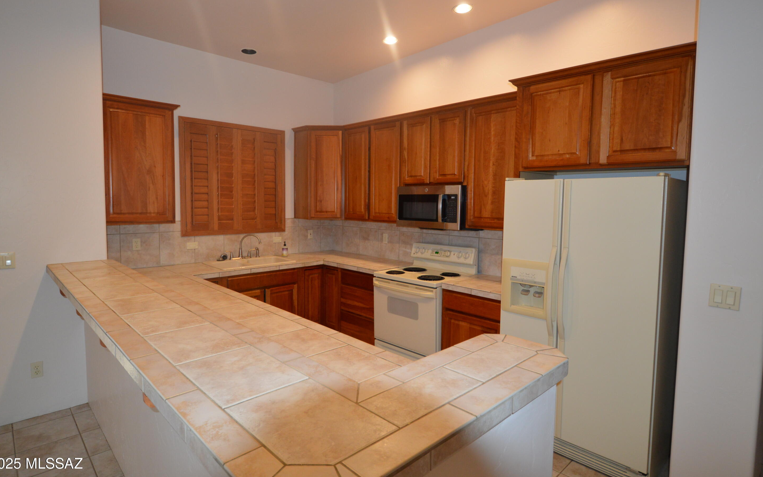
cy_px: 224
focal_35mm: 19
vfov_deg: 62.2
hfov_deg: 88.0
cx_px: 372
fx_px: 395
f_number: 3.8
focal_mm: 12
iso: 640
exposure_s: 1/60
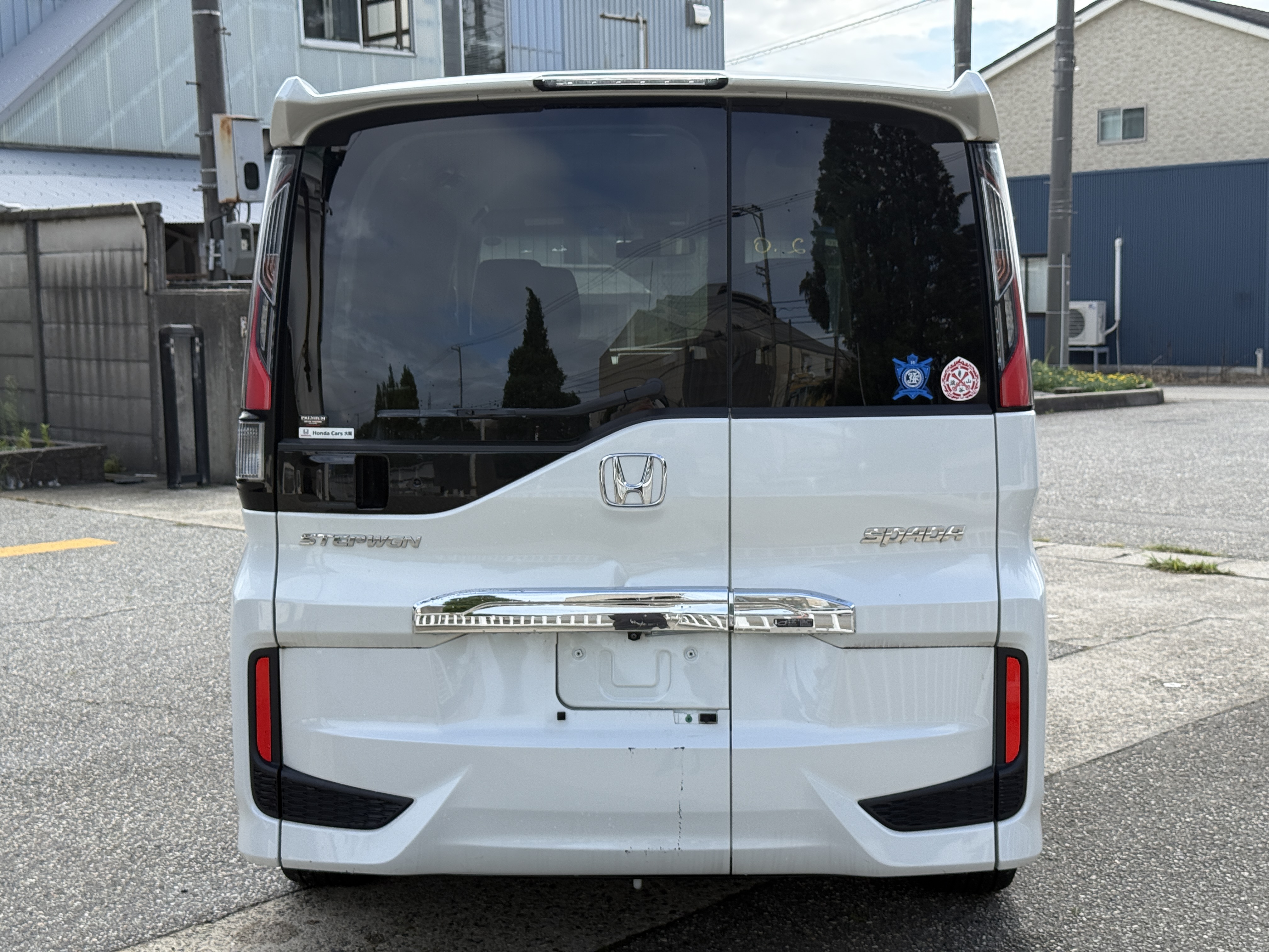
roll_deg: +1.7
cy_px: 476
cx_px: 634
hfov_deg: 39.7
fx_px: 1760
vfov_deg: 30.3
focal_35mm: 48
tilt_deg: -5.4
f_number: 1.78
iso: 80
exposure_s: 1/2577
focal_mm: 6.76
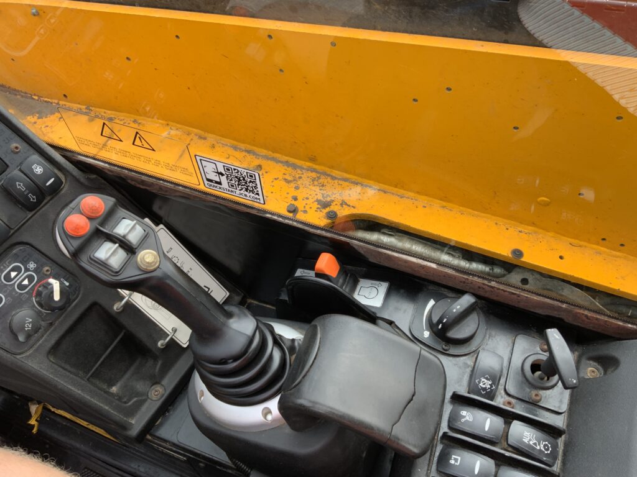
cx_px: 318
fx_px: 534
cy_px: 238
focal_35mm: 29
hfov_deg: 61.7
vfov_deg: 48.2
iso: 16
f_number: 1.8
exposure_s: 1/134
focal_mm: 3
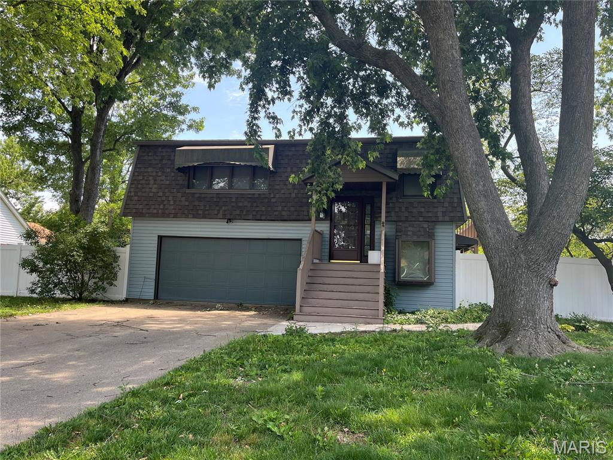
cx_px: 306
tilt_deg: +6.0
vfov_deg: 53.1
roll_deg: -1.3
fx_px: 460
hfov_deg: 67.3
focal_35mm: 26
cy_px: 230
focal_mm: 5.1
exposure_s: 1/406
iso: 50
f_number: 1.6
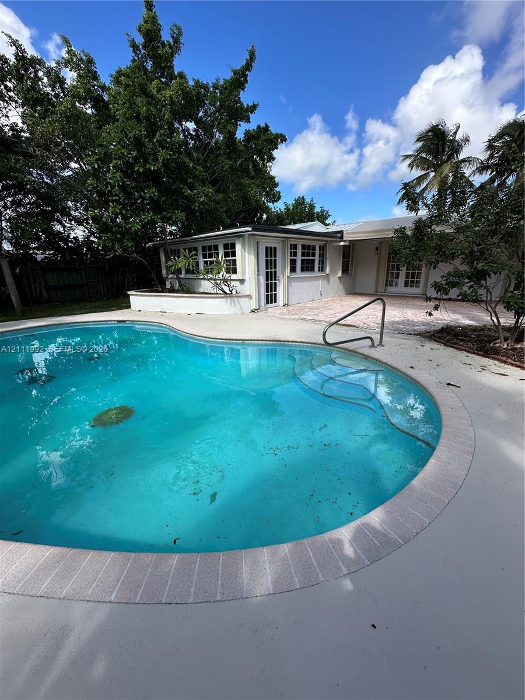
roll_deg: -0.3
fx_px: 283
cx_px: 262
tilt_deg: -14.6
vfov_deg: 102.1
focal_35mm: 14
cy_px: 350
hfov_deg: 85.7
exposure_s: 1/1221
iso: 40
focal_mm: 2.22
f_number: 2.2
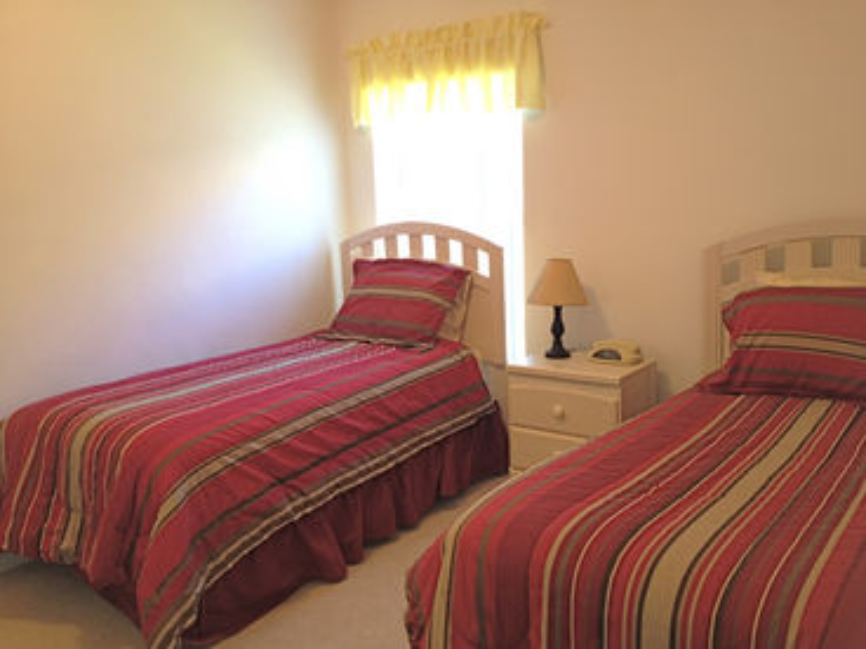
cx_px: 433
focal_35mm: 35
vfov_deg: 40.7
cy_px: 324
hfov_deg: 52.6
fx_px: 876
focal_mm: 4.28
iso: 80
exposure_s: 1/20
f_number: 2.4
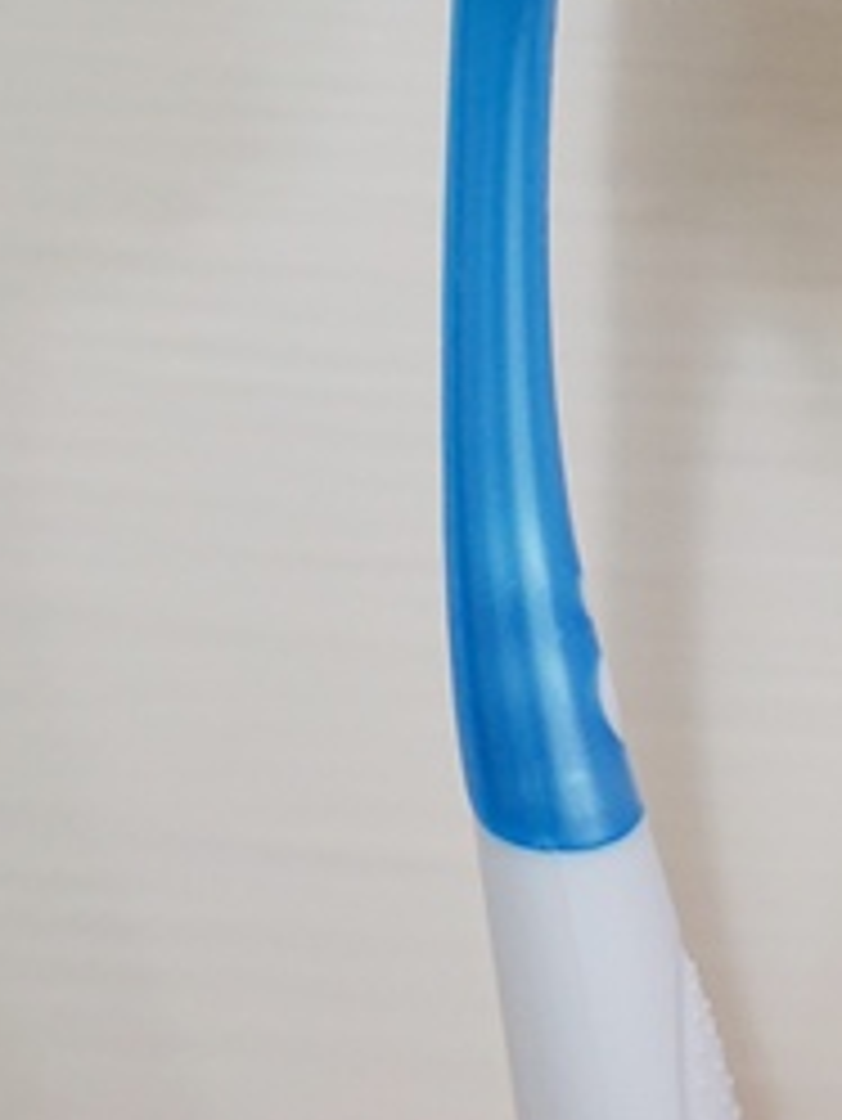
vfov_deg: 11.3
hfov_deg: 8.5
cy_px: -56
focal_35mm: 173
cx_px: 1009
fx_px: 5606
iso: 800
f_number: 4
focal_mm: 56
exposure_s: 1/80
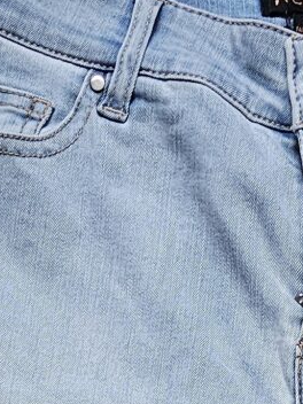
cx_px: 191
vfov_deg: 11.8
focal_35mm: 134
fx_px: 1564
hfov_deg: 11.1
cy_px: 988
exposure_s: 1/120
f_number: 1.7
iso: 640
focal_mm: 6.3
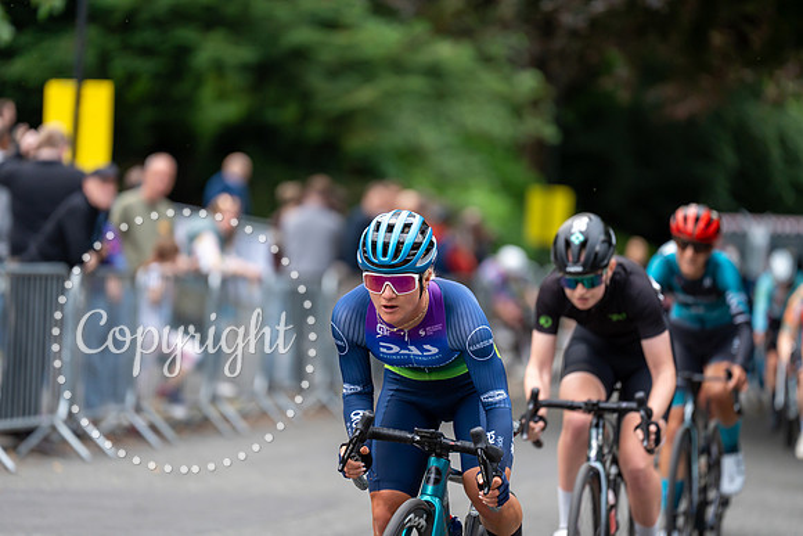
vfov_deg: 6.9
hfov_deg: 10.3
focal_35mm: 200
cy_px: 268
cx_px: 402
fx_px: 4462
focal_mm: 200
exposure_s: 1/500
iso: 640
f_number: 2.8
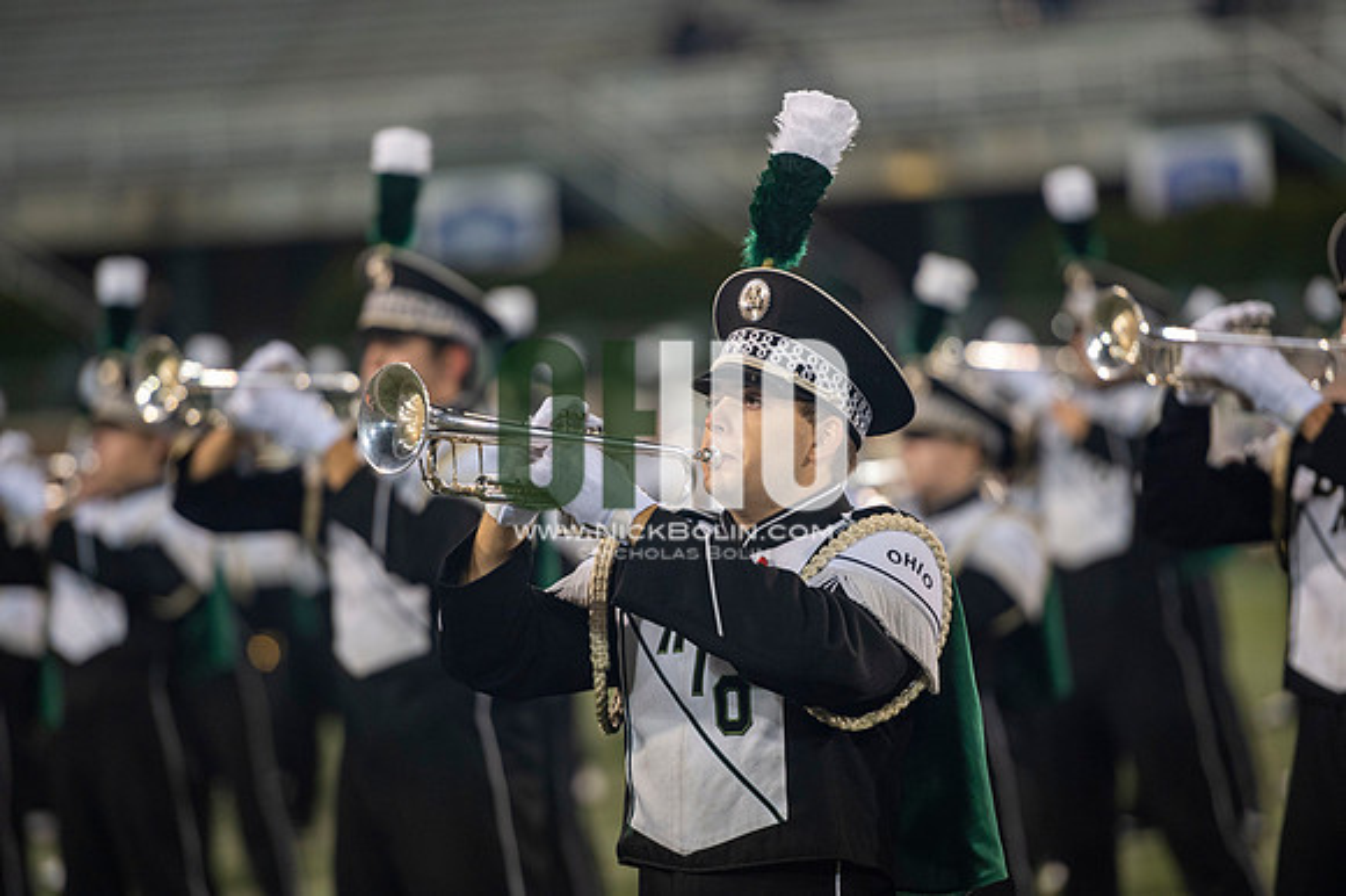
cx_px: 673
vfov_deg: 6.9
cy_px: 448
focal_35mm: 200
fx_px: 7473
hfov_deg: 10.3
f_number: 2.8
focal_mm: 200
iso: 1000
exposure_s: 1/500
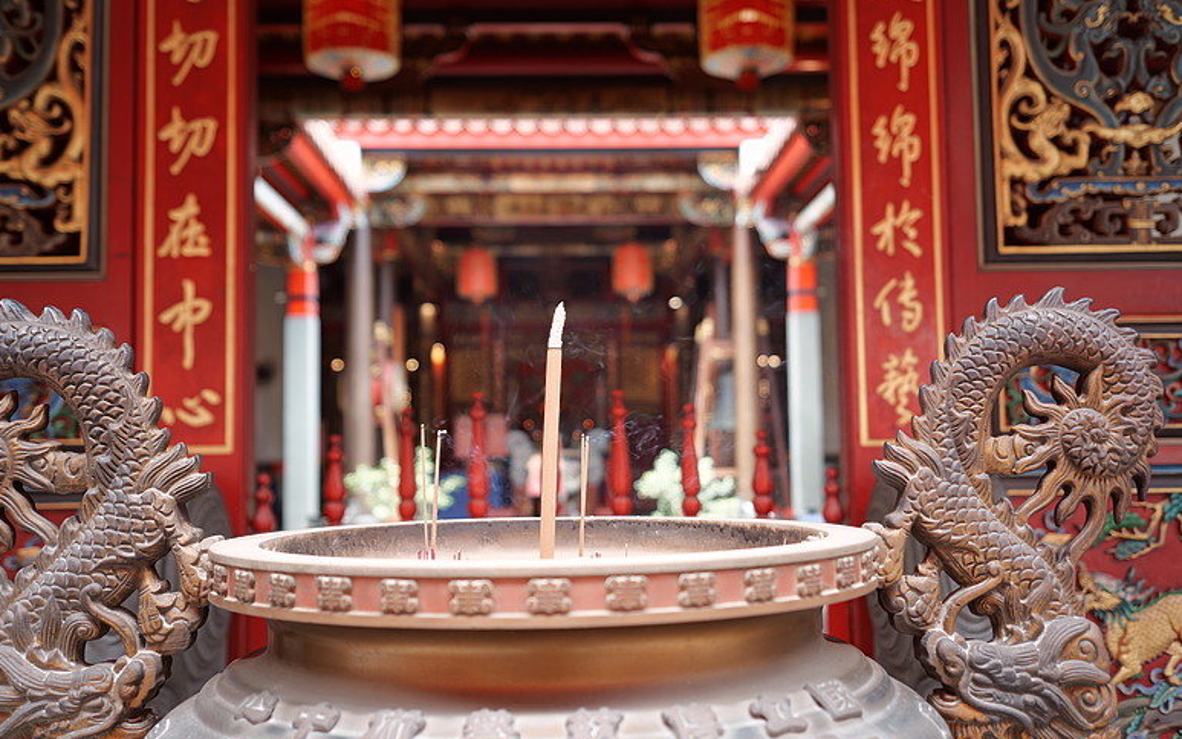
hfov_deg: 54.0
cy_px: 376
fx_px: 1160
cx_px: 587
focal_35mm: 36
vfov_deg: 35.3
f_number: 2.2
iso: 200
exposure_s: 1/125
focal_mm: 35
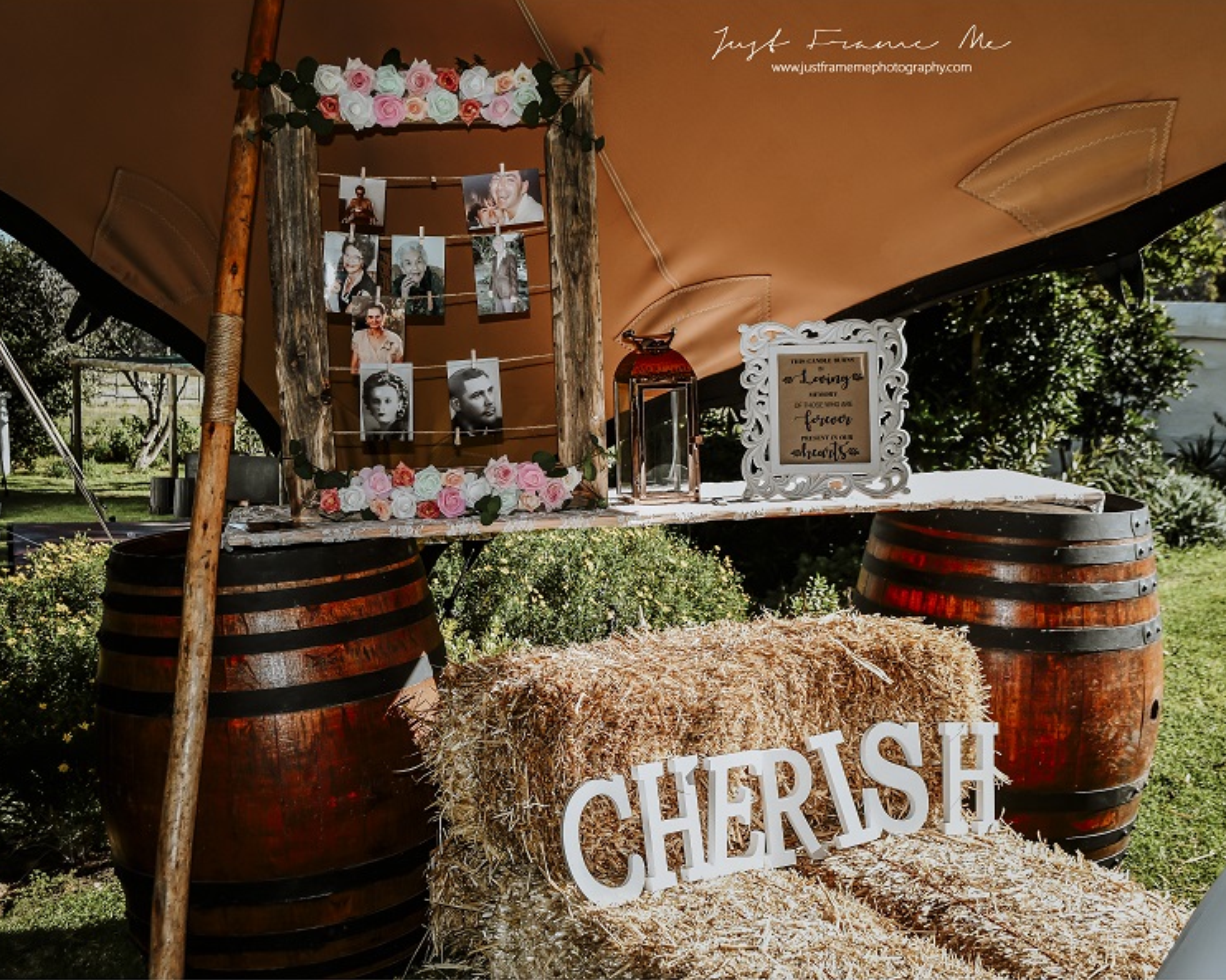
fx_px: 1487
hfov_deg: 44.8
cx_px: 618
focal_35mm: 41
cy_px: 486
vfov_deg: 36.5
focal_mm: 24
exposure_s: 1/250
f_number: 6.3
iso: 100
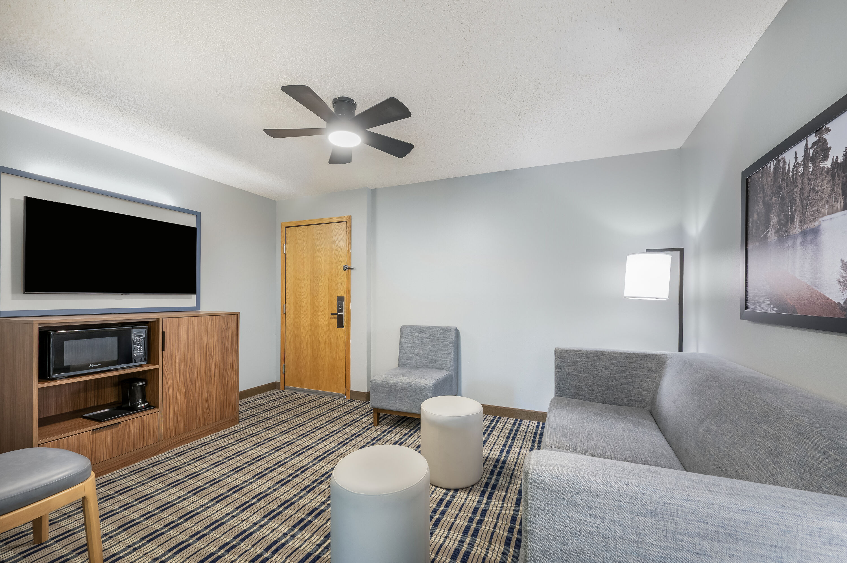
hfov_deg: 104.3
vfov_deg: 81.1
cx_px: 424
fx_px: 329
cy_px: 282
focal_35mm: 14
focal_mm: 14
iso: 500
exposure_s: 1.3
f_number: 8
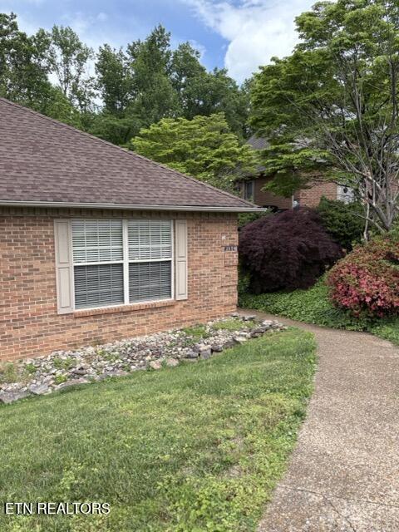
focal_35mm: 26
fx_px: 400
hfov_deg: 53.1
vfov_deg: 67.3
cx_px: 200
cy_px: 266
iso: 64
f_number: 1.6
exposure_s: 1/1953
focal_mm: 5.96
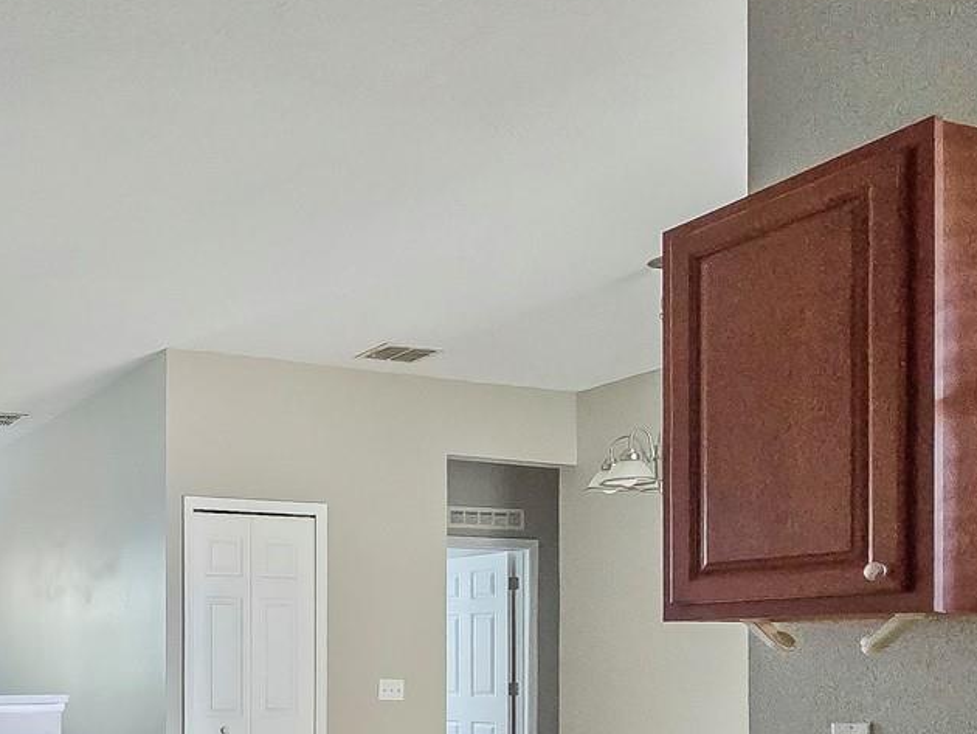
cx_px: -5
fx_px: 932
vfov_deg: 39.8
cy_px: 660
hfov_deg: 46.2
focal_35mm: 33
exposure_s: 1/100
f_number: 2.2
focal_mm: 2.2
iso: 500
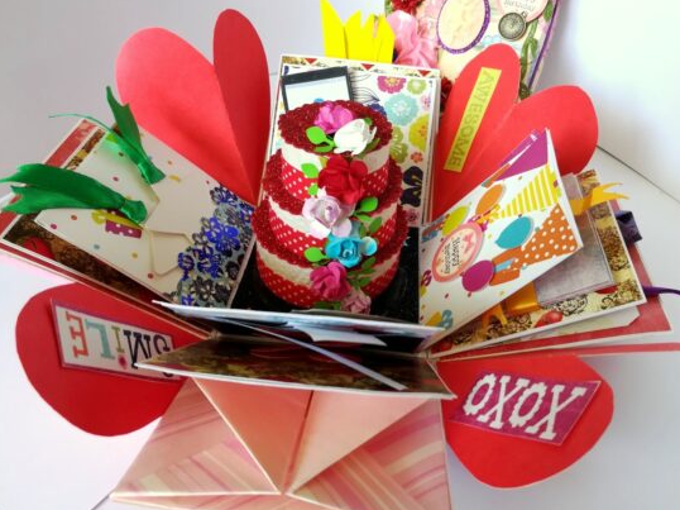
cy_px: 242
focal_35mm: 29
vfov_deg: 48.2
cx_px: 375
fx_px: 569
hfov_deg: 61.5
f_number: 2.2
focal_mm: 3.83
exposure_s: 1/33.3
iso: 100
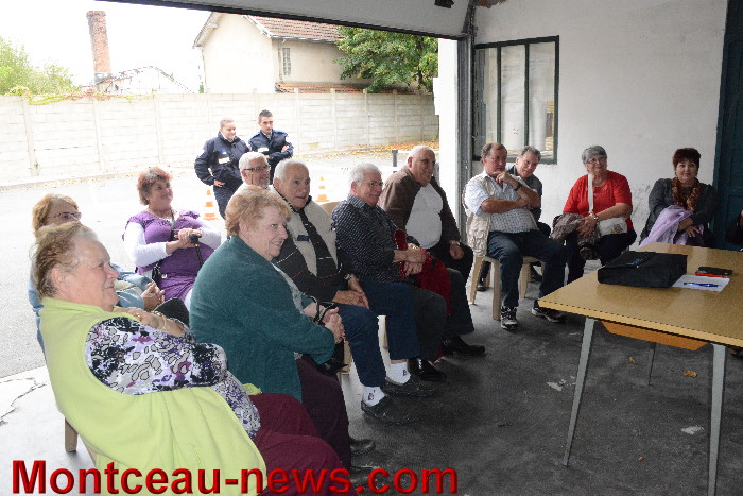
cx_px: 372
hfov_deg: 65.5
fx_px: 578
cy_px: 248
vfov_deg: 46.4
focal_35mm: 28
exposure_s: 1/250
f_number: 13
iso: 6400
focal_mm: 28
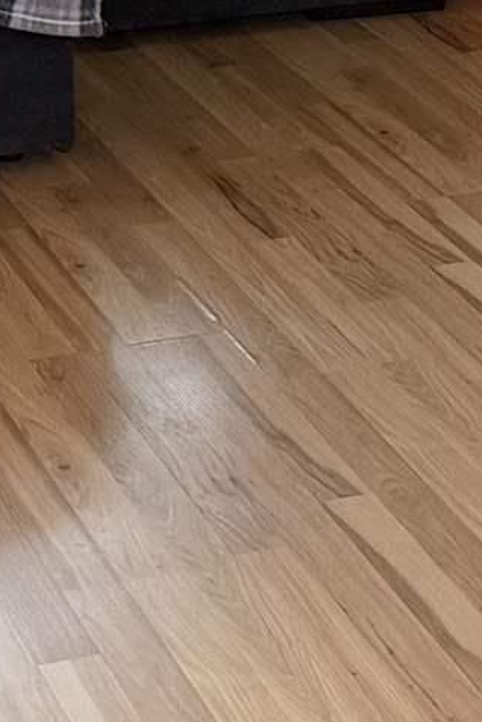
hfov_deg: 8.5
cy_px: -126
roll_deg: -0.2
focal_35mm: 161
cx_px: 541
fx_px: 3228
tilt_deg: -13.9
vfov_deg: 12.5
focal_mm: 6.76
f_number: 1.78
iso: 250
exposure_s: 1/60
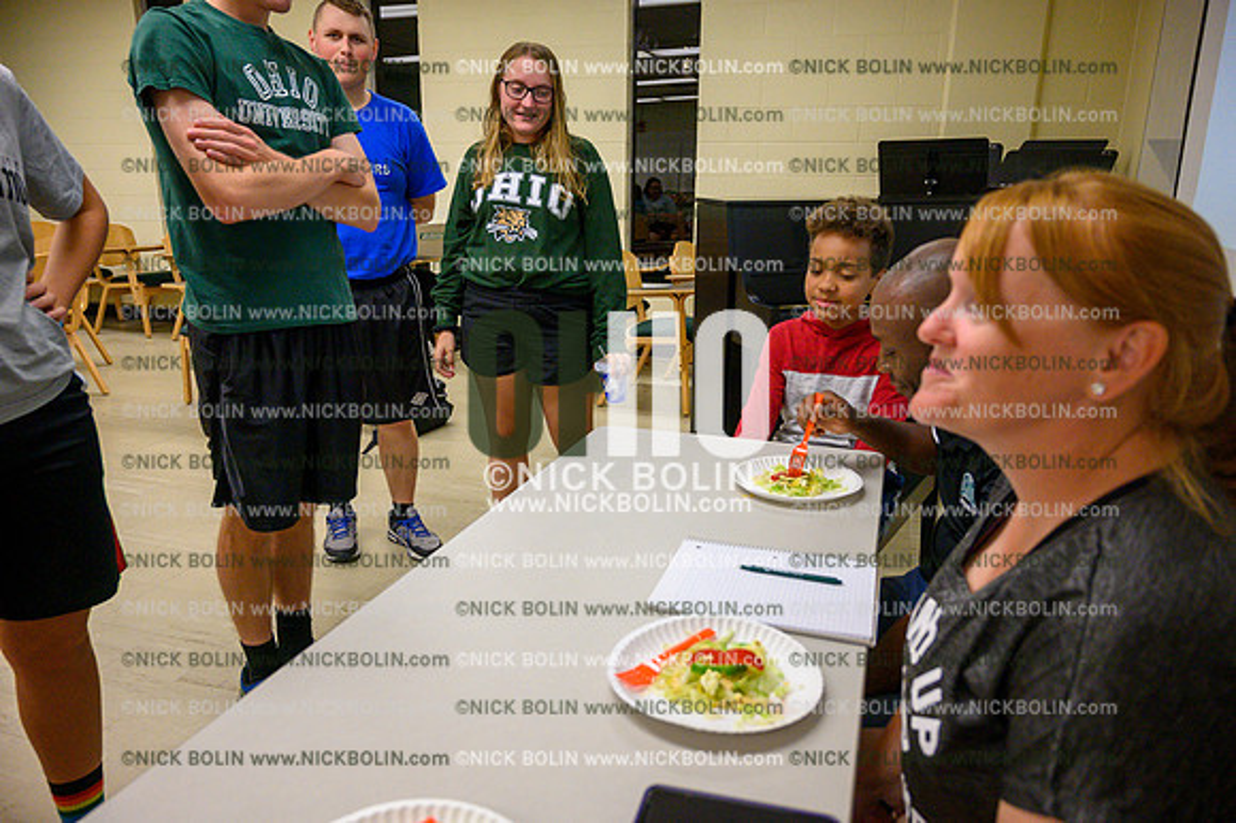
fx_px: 823
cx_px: 618
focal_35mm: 24
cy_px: 412
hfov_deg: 73.8
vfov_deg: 53.1
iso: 1600
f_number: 4.5
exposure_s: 1/500
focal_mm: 24
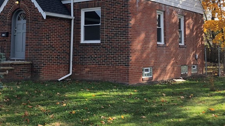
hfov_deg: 37.8
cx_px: 100
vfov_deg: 21.4
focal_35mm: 55
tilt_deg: +7.8
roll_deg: -0.2
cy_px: 17
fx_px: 328
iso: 20
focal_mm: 3.99
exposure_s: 1/889
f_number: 1.8
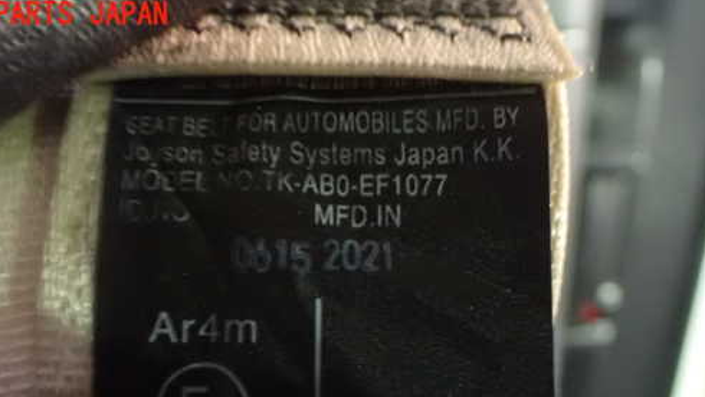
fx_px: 748
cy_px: 321
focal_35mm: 40
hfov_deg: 50.5
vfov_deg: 29.0
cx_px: 338
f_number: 2.3
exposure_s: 1/8
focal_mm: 5.4
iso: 1600
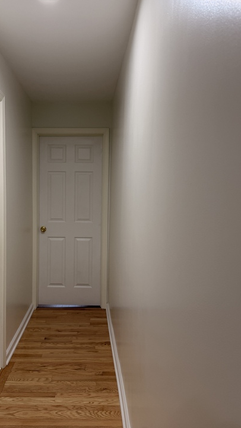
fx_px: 329
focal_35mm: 29
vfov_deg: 66.1
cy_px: 212
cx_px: 80
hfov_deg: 39.7
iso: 125
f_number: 1.78
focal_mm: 6.76
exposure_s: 1/120
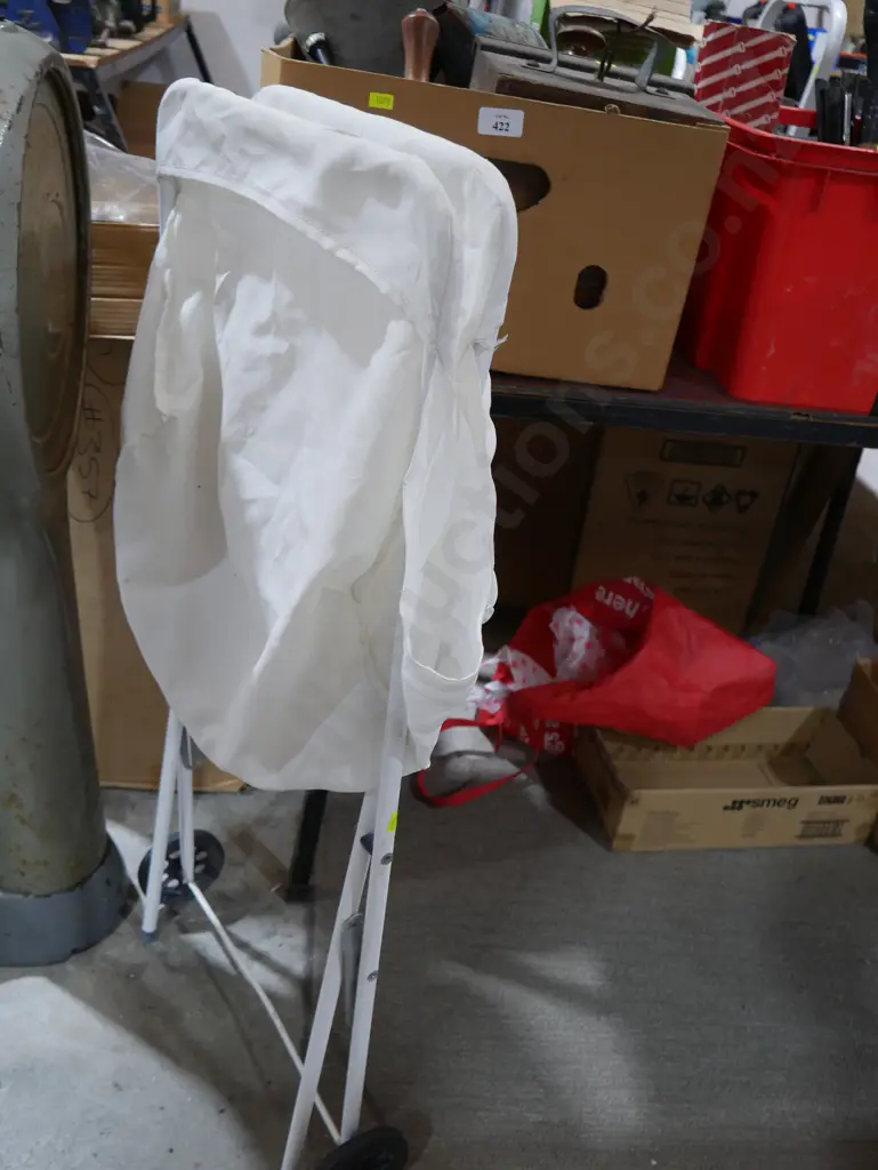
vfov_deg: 56.8
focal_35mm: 32
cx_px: 439
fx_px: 1081
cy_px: 585
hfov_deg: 44.2
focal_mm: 16
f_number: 4
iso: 640
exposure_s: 1/60
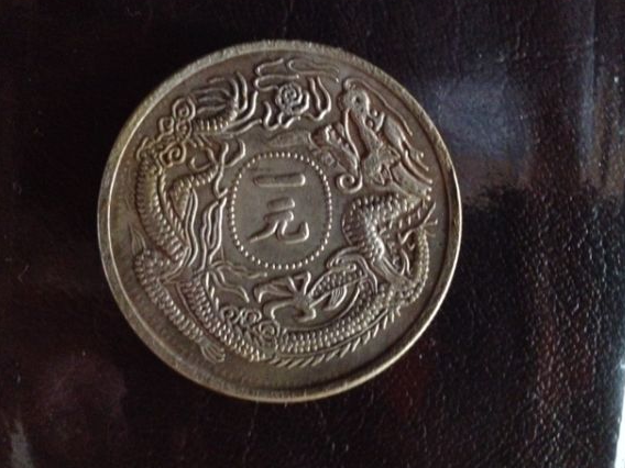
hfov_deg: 50.1
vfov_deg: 38.7
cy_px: 232
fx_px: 668
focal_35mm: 37
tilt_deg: -87.4
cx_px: 308
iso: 800
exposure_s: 1/15
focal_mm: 4.28
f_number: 2.4
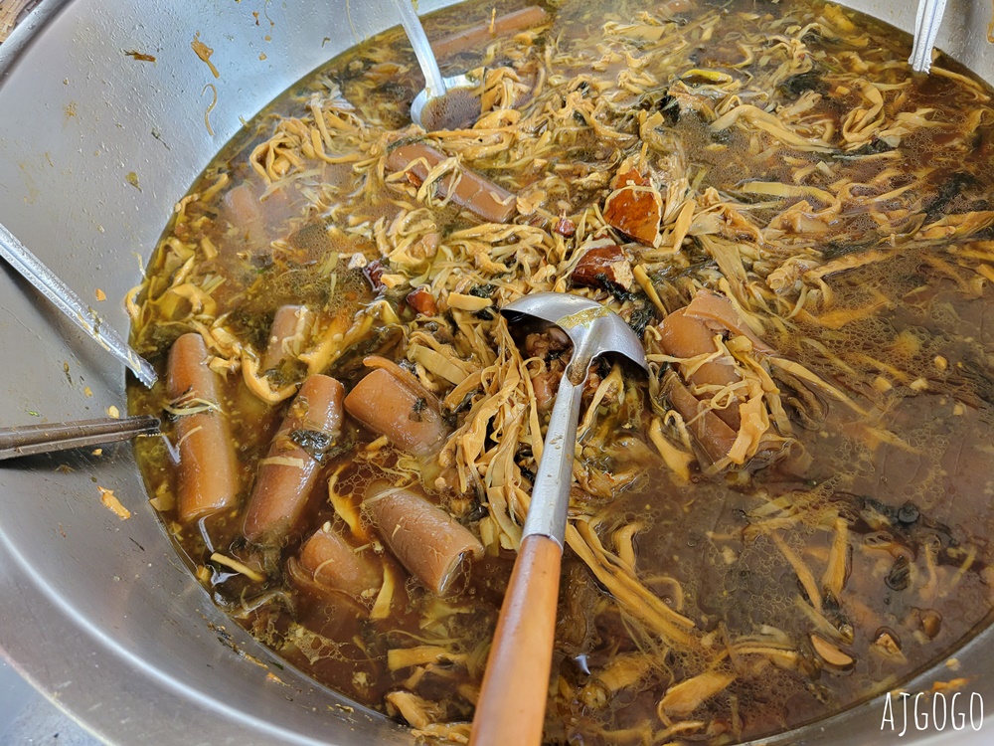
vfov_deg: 53.1
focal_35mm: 26
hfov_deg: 67.3
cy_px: 373
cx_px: 497
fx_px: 747
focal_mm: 5.4
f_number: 1.8
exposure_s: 1/60
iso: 200
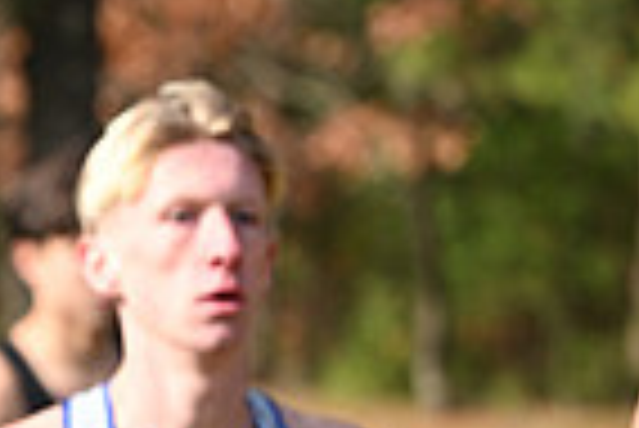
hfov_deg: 5.5
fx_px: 6521
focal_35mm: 367
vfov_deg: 3.7
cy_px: 683
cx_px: -662
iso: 250
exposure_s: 1/1000
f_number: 3.5
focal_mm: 90
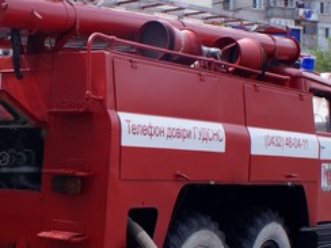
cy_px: 178
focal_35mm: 91
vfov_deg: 16.2
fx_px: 870
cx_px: 14
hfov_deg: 20.9
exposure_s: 1/125
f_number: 8
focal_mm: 22
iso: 100
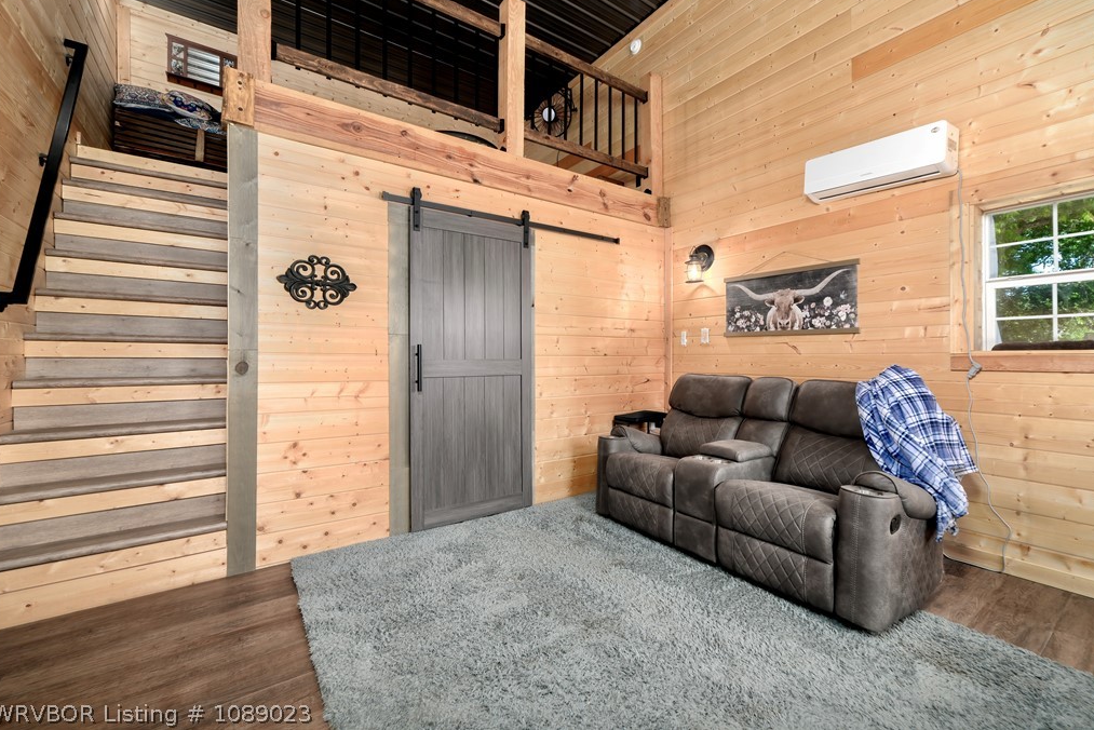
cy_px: 340
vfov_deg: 77.3
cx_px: 572
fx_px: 456
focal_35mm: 15
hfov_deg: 100.3
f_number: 7.1
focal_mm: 14
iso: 250
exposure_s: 1/160
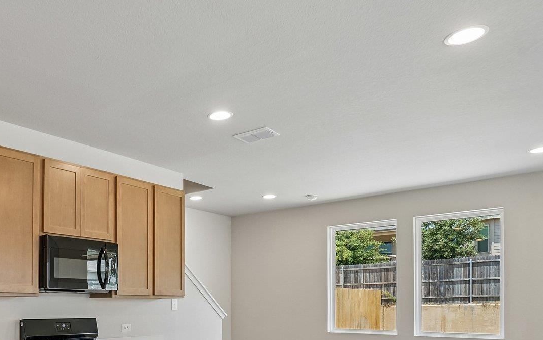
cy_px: 311
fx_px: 459
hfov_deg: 55.3
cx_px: 83
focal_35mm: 31
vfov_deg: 37.7
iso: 400
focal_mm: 16
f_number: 9
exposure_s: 1/25
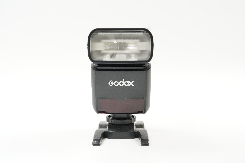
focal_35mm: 90
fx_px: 612
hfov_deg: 22.6
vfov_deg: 15.2
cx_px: 122
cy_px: 82
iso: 1000
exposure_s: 1/10
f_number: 9
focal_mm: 90
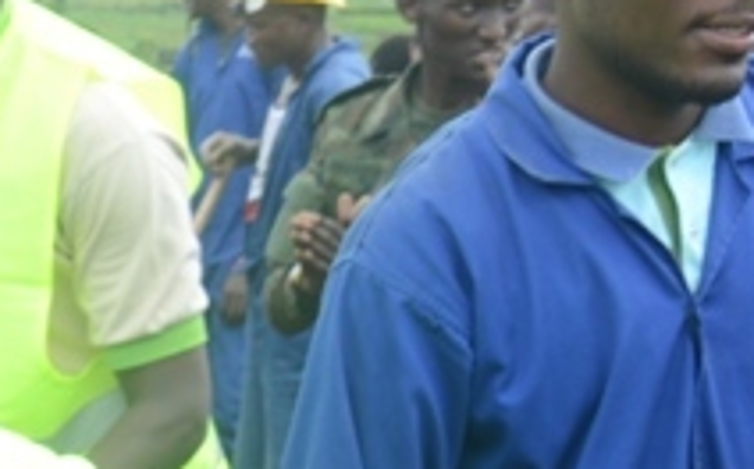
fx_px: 3108
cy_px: 874
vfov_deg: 8.3
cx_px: -772
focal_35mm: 151
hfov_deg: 12.2
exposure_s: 1/100
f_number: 6.3
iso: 100
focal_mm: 21
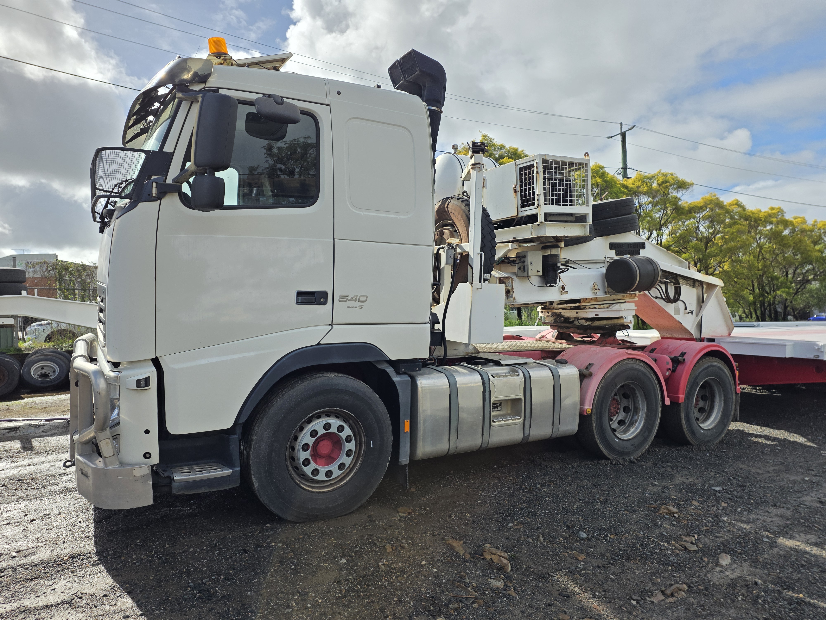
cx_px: 413
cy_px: 310
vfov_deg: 58.9
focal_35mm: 23
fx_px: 549
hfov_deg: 73.9
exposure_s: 1/7944
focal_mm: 6.25
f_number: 1.7
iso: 80
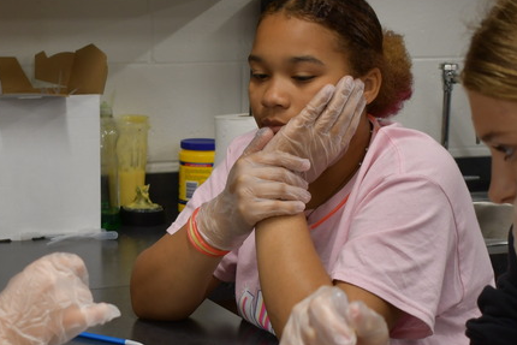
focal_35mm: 100
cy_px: 277
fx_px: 1437
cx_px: 156
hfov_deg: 20.3
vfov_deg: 13.6
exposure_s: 1/80
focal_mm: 28
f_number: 4.2
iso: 400
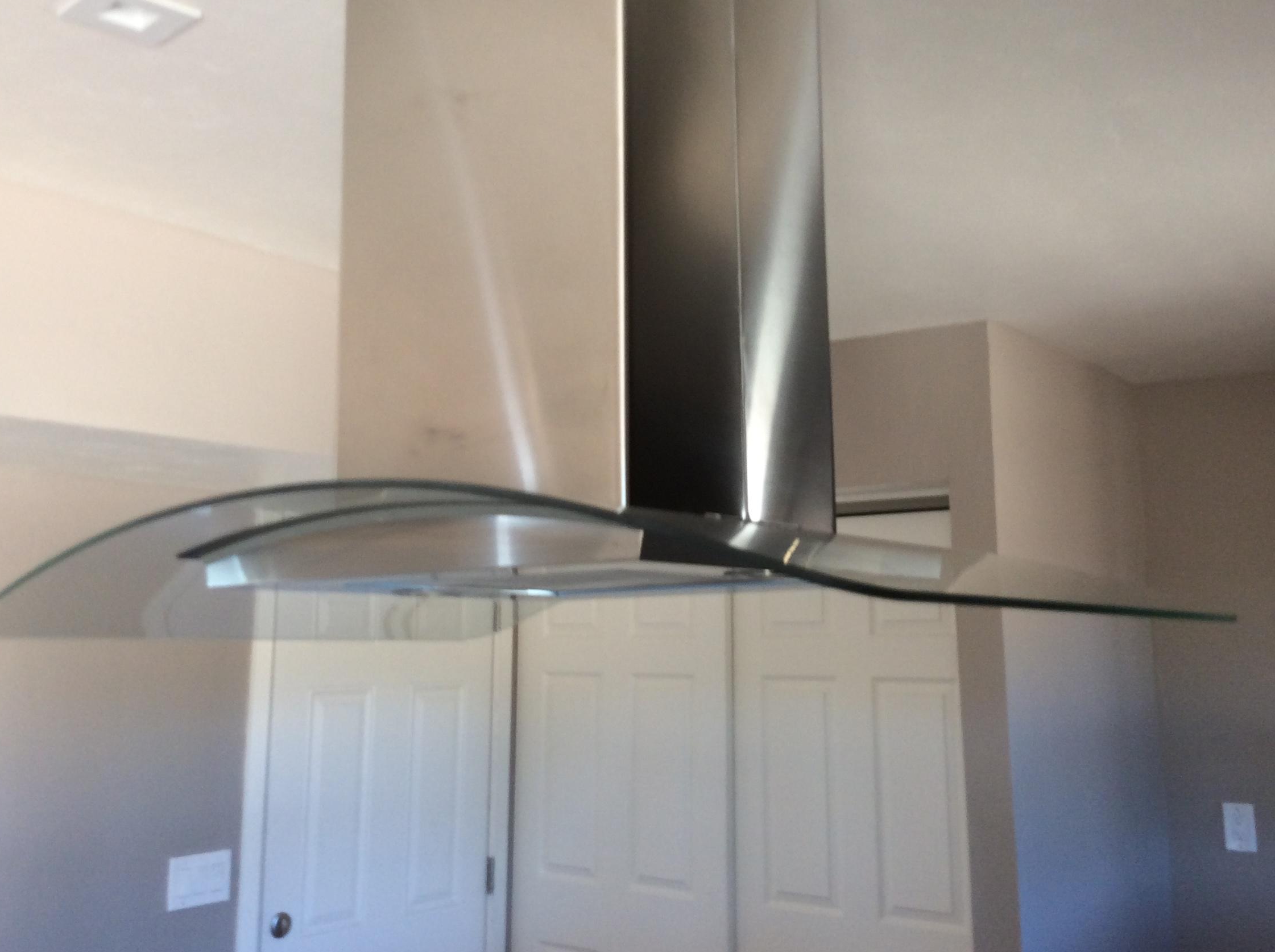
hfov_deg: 50.2
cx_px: 675
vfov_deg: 38.5
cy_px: 432
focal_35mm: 37
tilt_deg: +8.5
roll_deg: +1.0
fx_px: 1361
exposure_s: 1/24
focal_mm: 3.3
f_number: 2.4
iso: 40
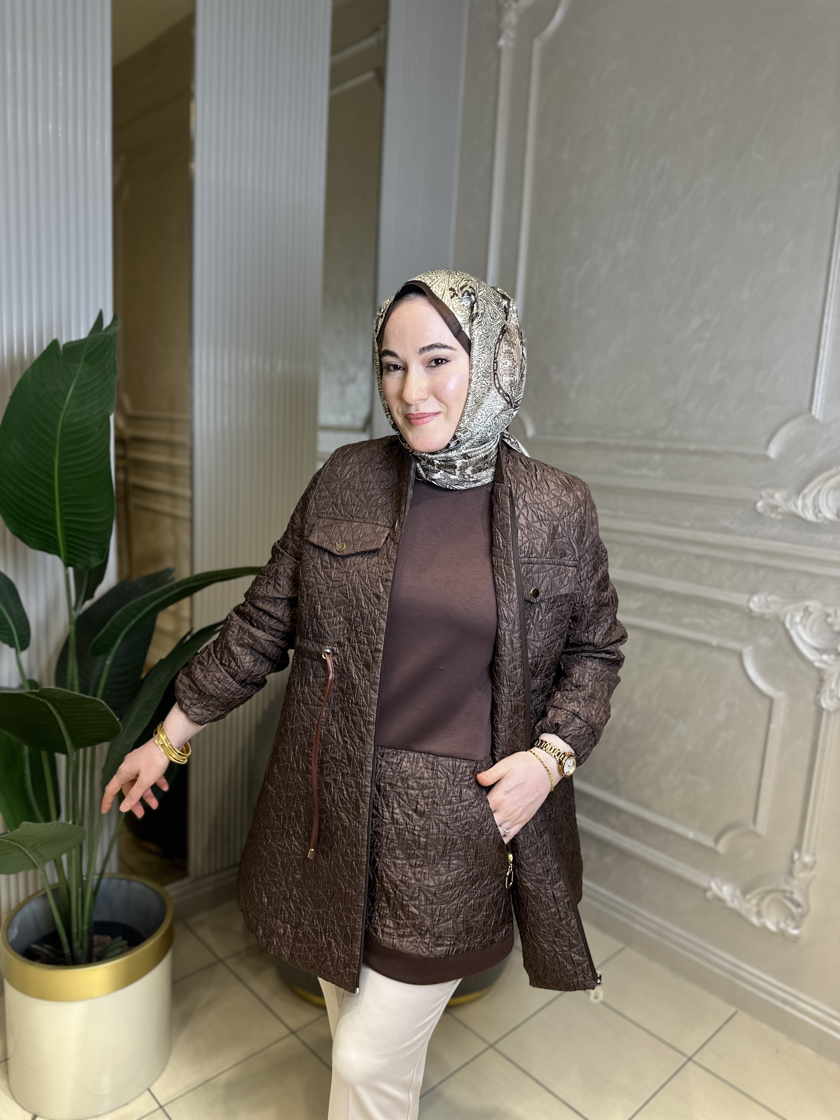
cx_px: 420
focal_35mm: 24
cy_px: 560
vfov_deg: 71.6
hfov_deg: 56.8
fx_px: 777
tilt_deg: -9.3
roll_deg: -3.5
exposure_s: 1/268
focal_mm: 6.86
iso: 80
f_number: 1.78
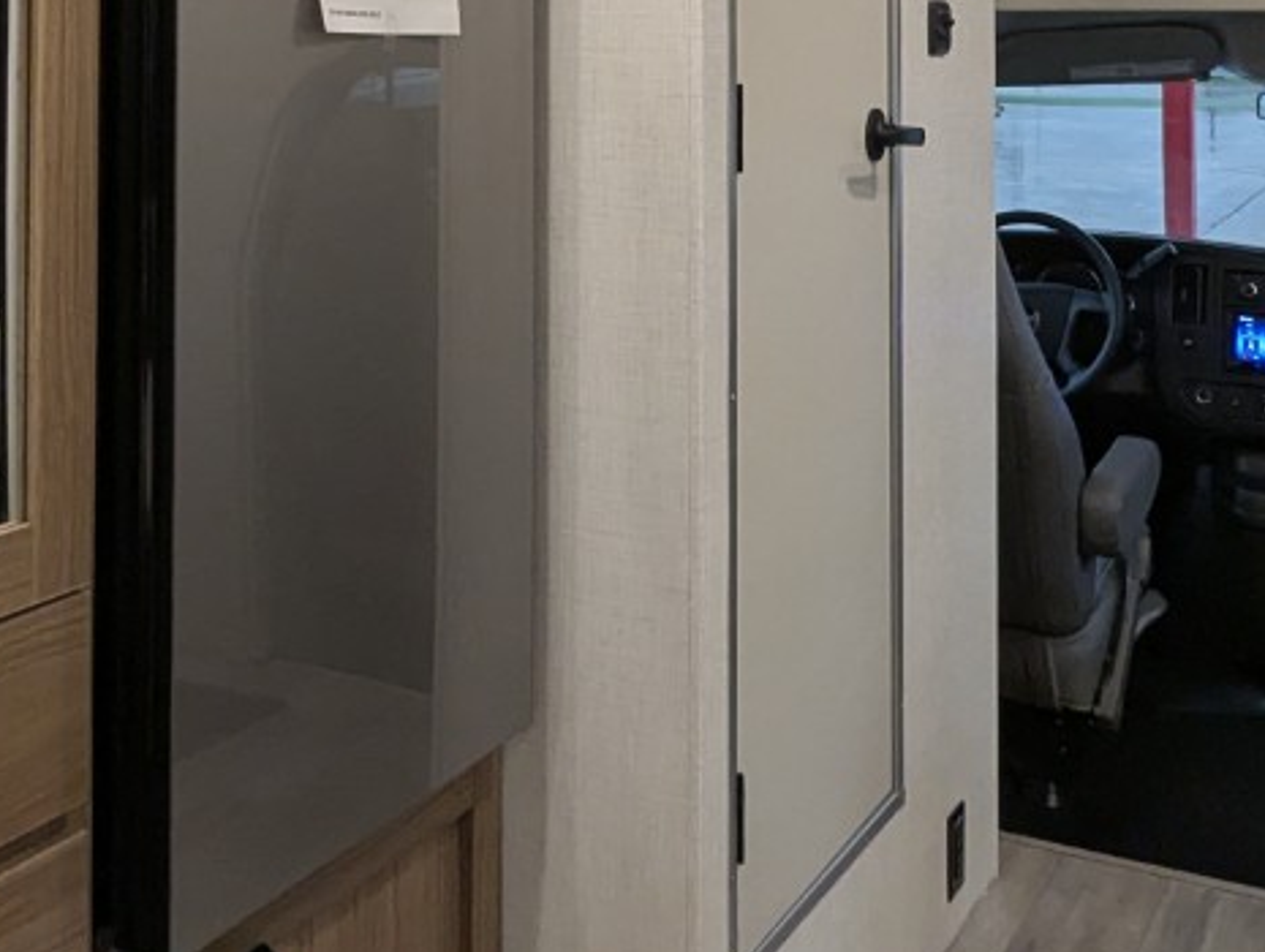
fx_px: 1756
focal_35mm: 48
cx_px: 469
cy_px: -19
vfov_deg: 28.3
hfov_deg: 39.3
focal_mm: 2.35
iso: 235
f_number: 2.2
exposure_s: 1/79.3
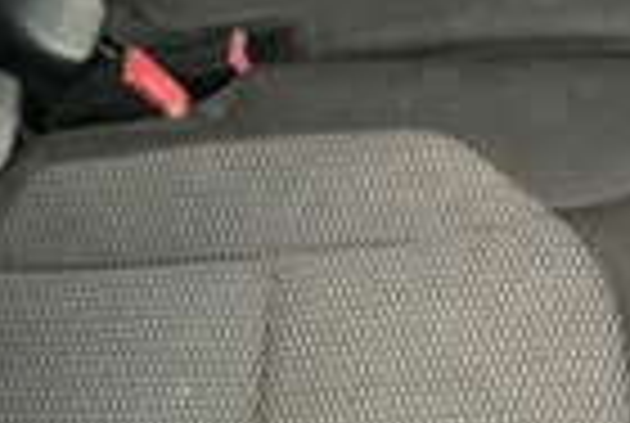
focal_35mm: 83
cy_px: 558
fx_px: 1456
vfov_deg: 15.7
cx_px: 207
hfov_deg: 24.3
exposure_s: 1/22
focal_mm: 3
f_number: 1.8
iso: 640
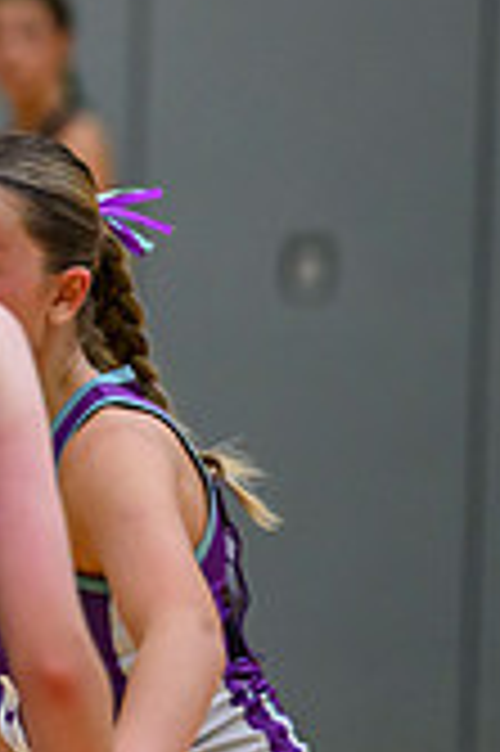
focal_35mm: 798
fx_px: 16658
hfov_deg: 1.7
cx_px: -944
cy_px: 118
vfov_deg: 2.6
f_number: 2.8
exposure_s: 1/1600
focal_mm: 200
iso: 3200
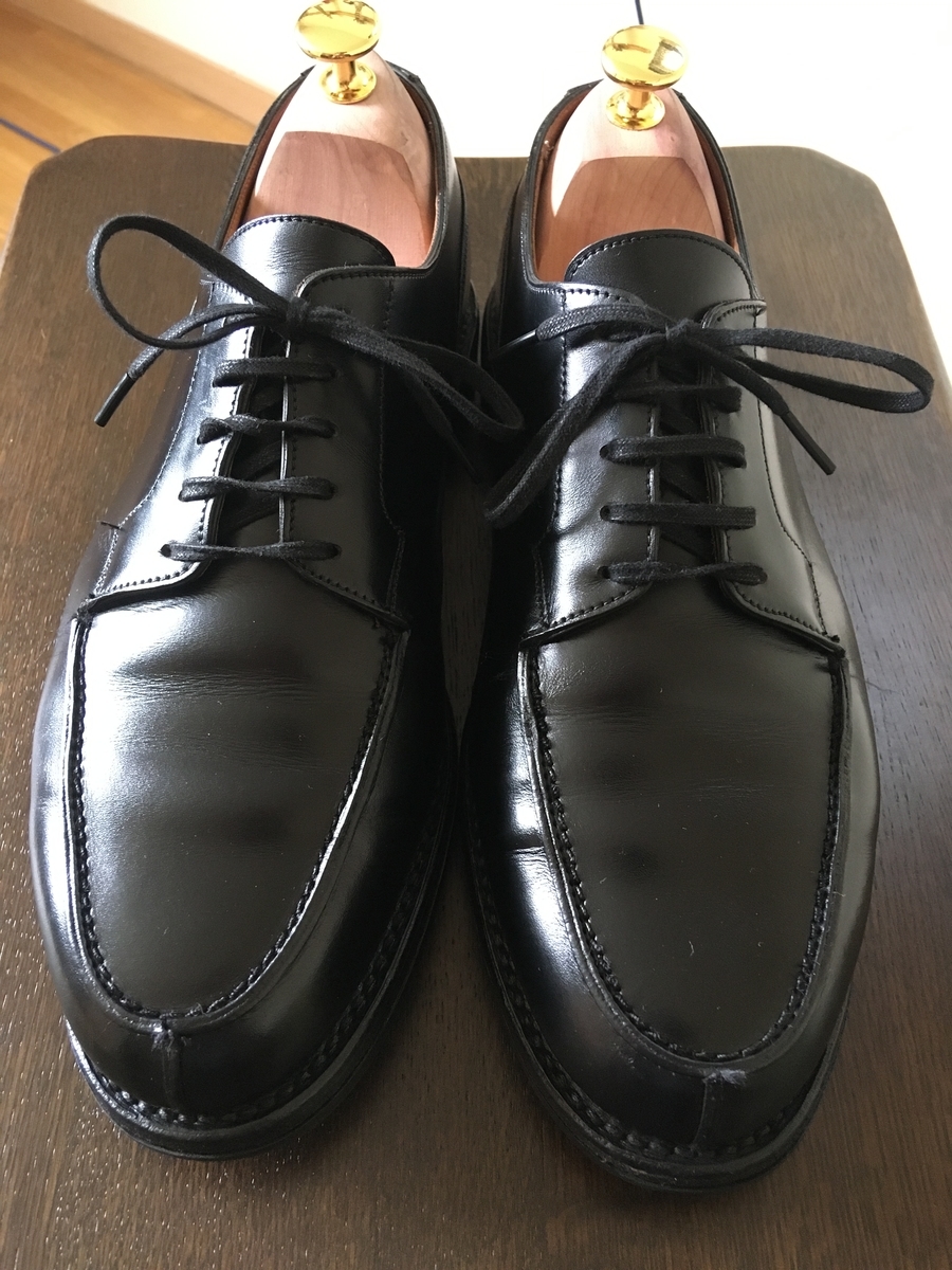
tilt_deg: -54.2
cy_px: 635
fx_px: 1063
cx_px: 476
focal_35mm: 29
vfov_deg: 61.7
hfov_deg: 48.2
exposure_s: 1/15
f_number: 2.2
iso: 200
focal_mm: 4.15
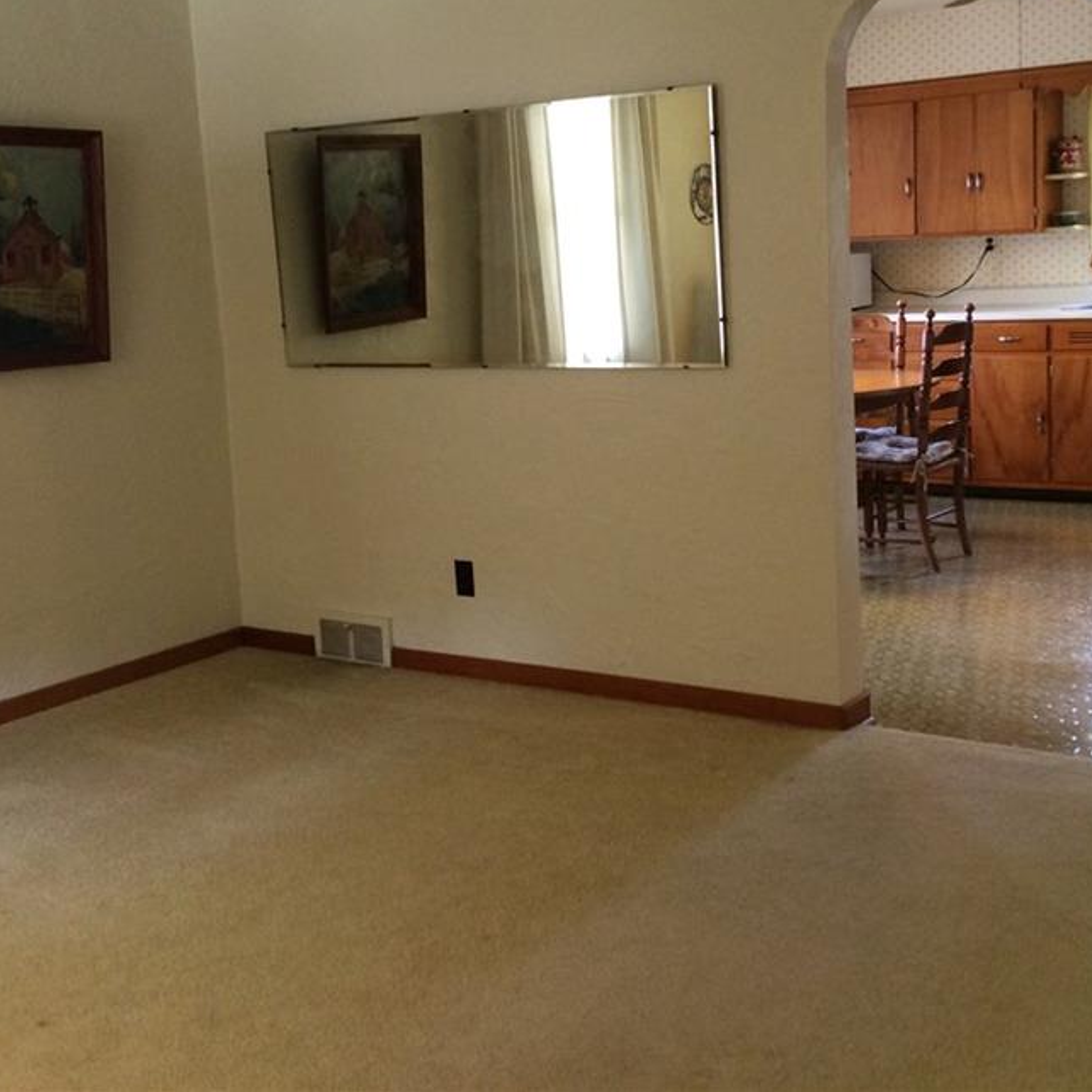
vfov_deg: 37.4
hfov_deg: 37.5
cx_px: 611
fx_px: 1606
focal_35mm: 45
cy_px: 444
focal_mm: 3.3
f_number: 2.4
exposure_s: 1/24
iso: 100
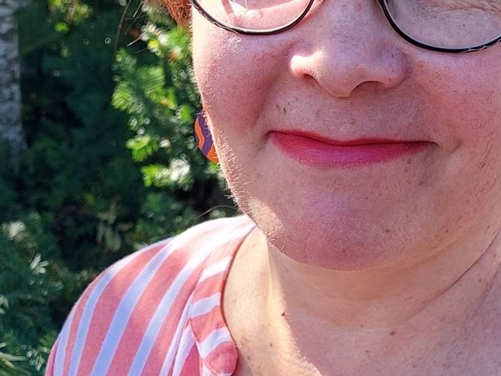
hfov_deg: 23.0
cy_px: 408
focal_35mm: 85
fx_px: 1230
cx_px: 290
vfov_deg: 16.8
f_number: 1.8
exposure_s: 1/220
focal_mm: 5.23
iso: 40
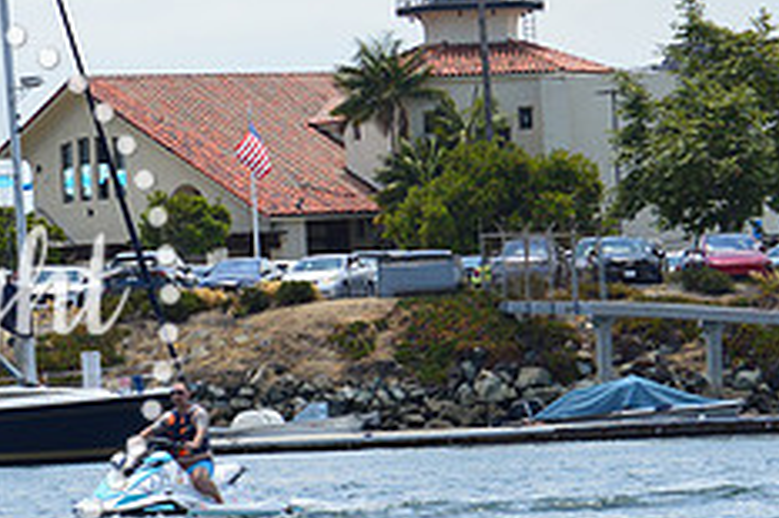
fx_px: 6617
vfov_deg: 4.5
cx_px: -140
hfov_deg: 6.7
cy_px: 301
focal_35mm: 306
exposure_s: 1/500
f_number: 11
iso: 360
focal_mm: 82
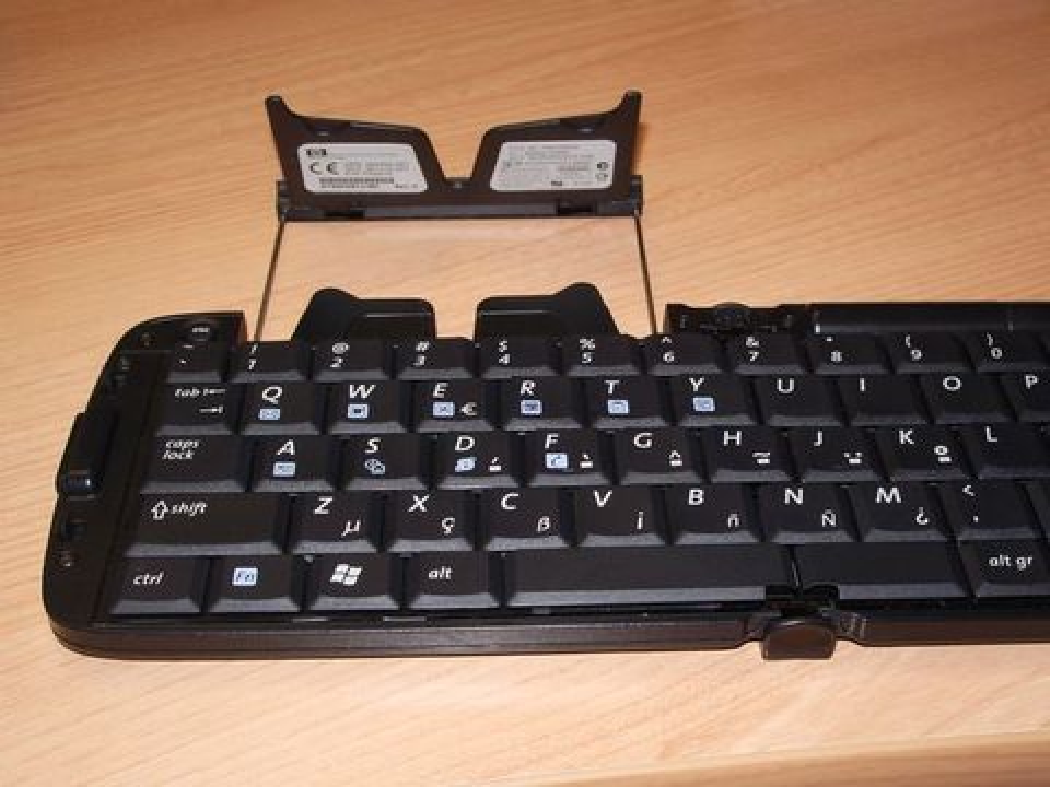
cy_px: 394
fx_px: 1517
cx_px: 525
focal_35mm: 50
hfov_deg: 38.2
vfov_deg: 29.1
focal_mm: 8.2
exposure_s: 1/50
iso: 80
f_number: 5
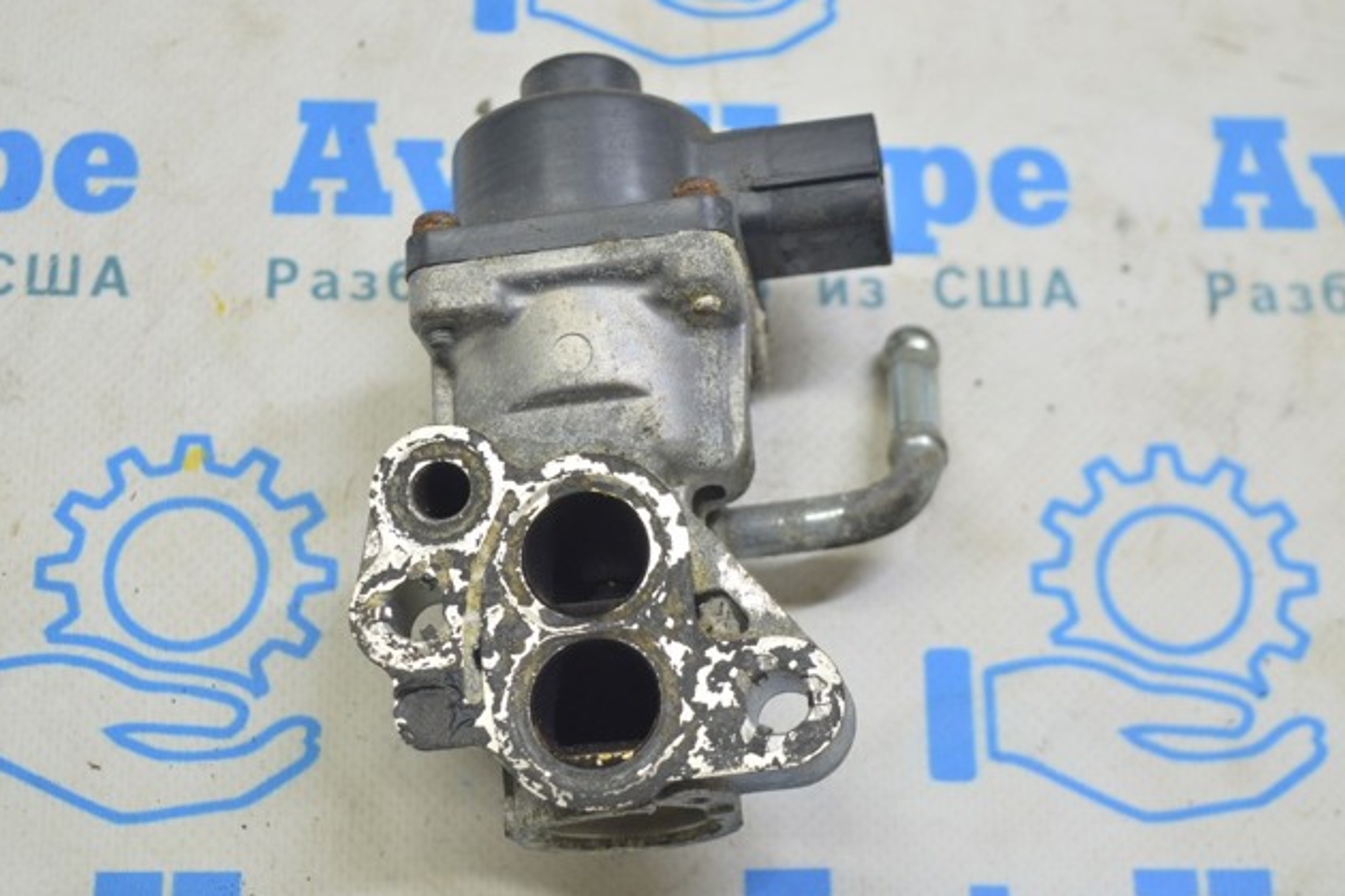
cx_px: 663
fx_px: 2390
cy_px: 446
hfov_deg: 31.4
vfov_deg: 21.2
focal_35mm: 64
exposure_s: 1/20
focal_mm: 42
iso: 400
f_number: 5.6
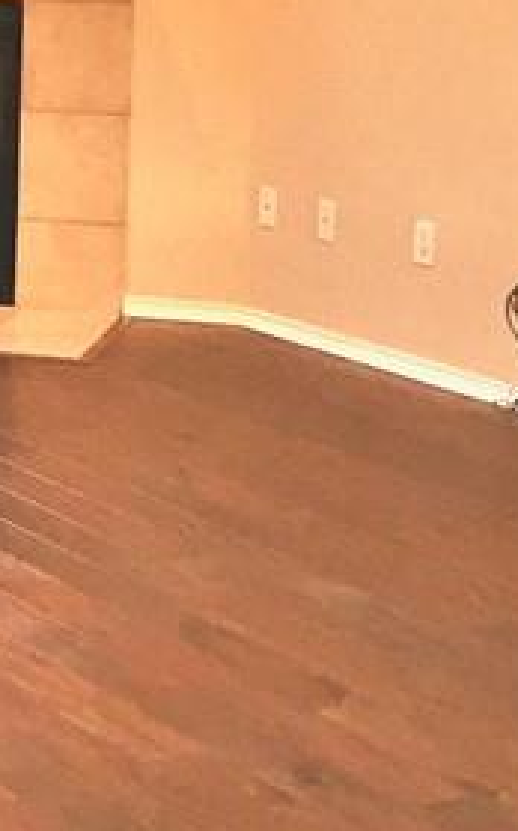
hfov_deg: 11.1
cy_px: 167
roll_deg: -0.6
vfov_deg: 18.3
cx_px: -298
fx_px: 2556
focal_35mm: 113
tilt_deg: -8.4
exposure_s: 1/30
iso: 80
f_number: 2.2
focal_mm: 4.15
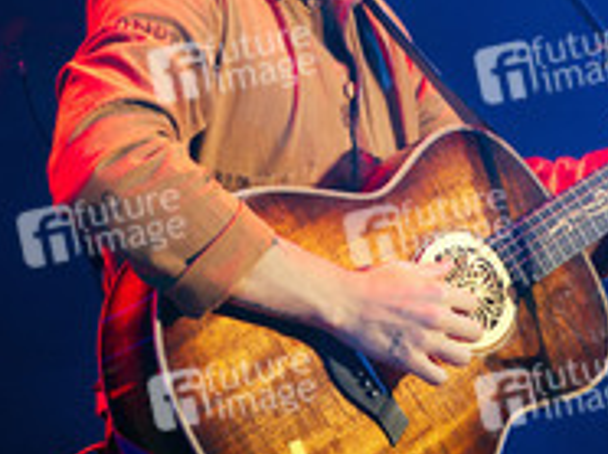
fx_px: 12262
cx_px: 472
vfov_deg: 2.1
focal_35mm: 699
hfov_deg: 2.8
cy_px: -16
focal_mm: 300
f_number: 4
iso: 1600
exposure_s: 1/500
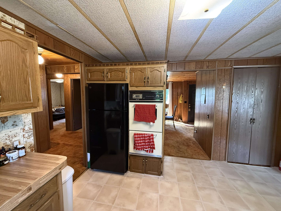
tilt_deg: -5.4
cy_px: 106
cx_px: 140
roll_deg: -0.7
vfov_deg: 85.7
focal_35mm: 14
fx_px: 114
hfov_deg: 102.1
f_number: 2.2
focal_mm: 2.22
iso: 640
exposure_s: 1/60
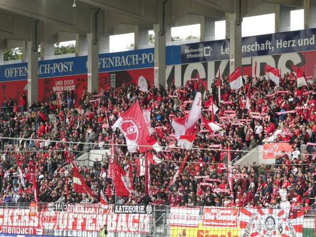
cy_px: 118
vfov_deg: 11.0
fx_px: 1232
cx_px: 158
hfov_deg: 14.6
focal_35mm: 135
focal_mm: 24.2
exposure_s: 1/80
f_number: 5.3
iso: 320
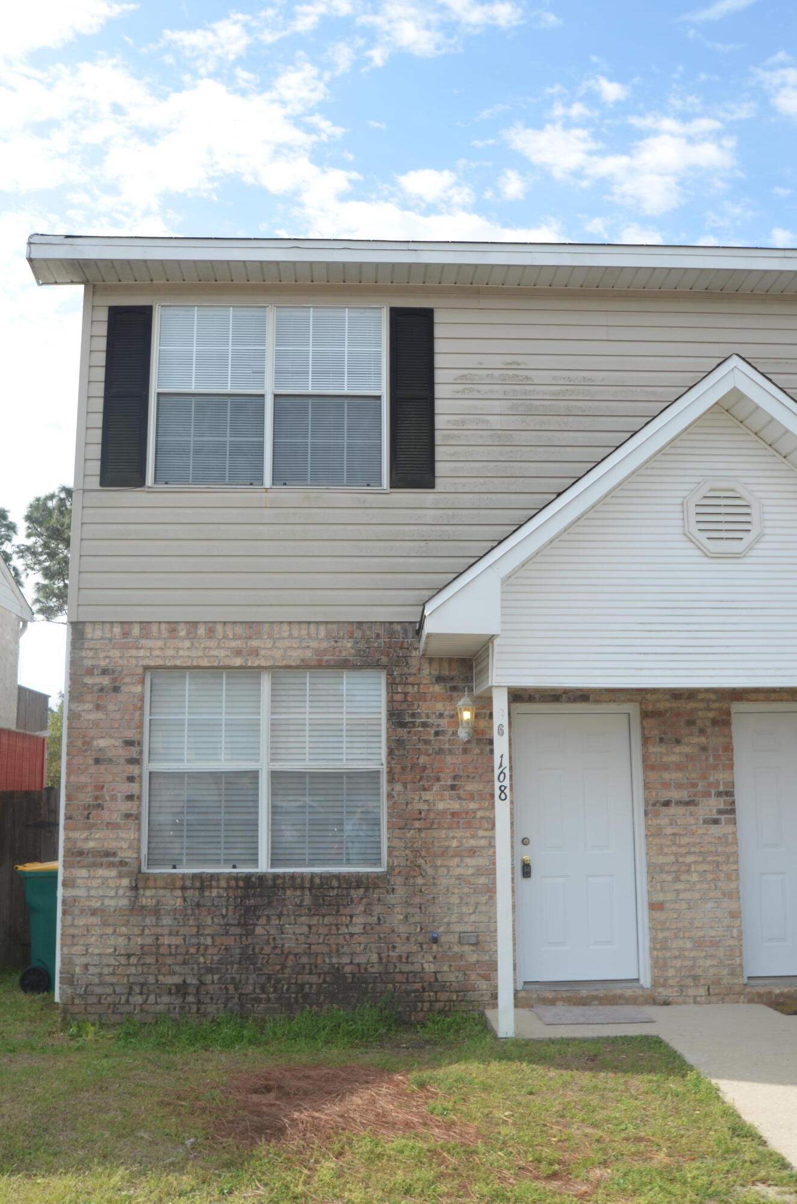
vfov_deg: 57.3
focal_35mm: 33
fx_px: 1101
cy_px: 602
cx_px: 398
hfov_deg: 39.8
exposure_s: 1/250
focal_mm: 22
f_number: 8
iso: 100
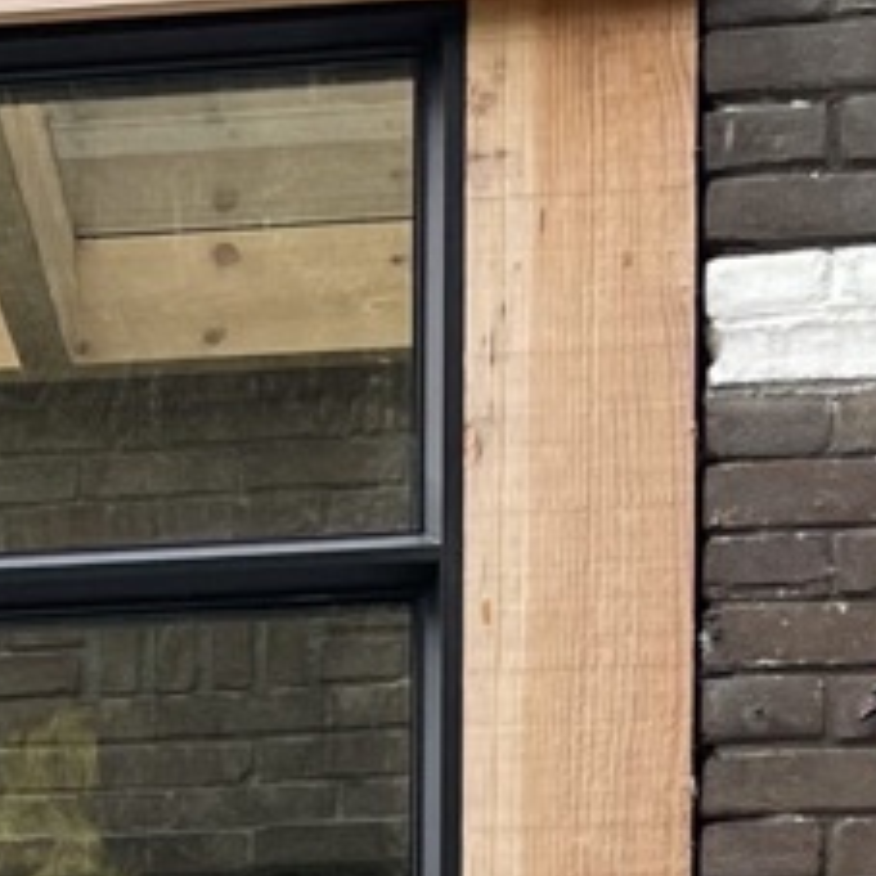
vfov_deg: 9.4
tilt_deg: -0.8
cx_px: -610
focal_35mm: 172
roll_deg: +0.0
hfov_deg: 9.7
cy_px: 1823
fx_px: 4924
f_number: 1.6
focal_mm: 5.1
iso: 32
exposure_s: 1/146
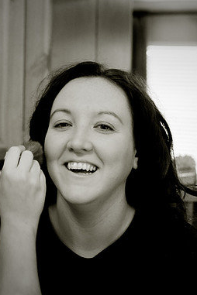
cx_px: 105
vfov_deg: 25.4
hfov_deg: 17.1
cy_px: 148
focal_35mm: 80
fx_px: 655
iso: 320
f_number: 2.8
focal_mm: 35
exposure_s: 1/30
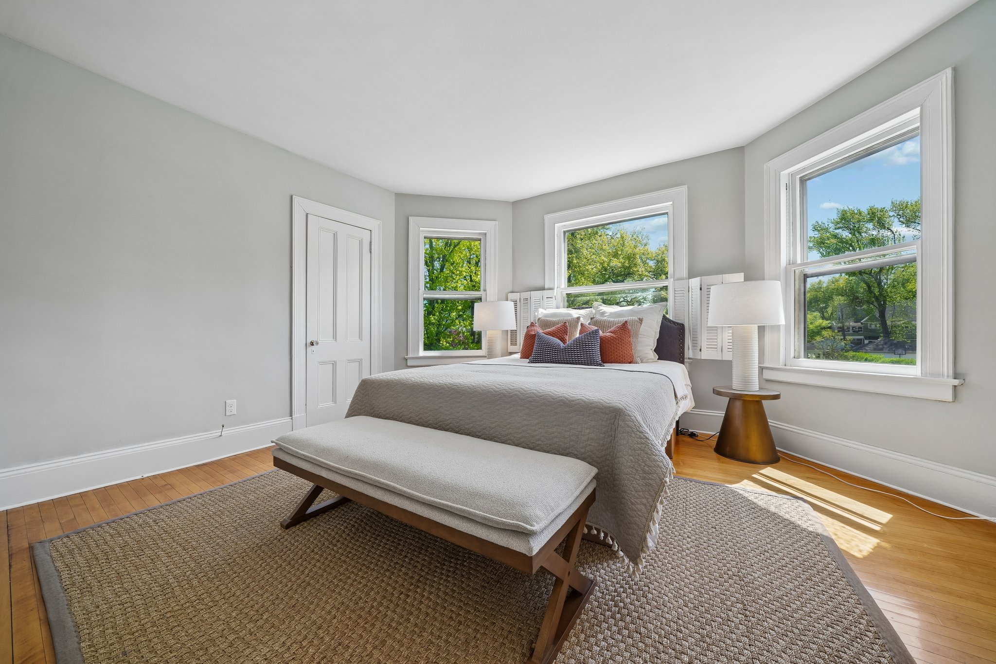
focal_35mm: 12
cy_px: 332
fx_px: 332
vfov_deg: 90.0
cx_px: 498
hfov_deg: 112.6
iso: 100
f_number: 10
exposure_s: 1/15
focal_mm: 12
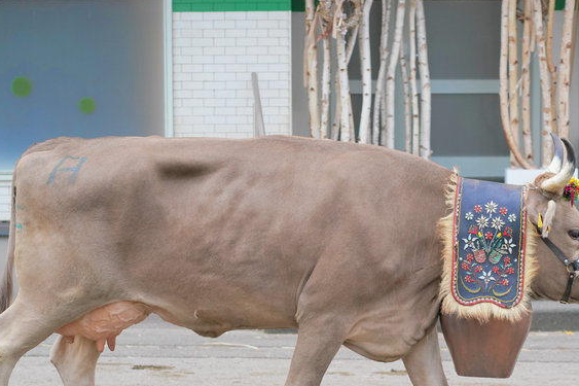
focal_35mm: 136
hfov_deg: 15.1
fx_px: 2187
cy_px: 266
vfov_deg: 10.1
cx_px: 368
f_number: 4
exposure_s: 1/640
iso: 800
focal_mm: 85
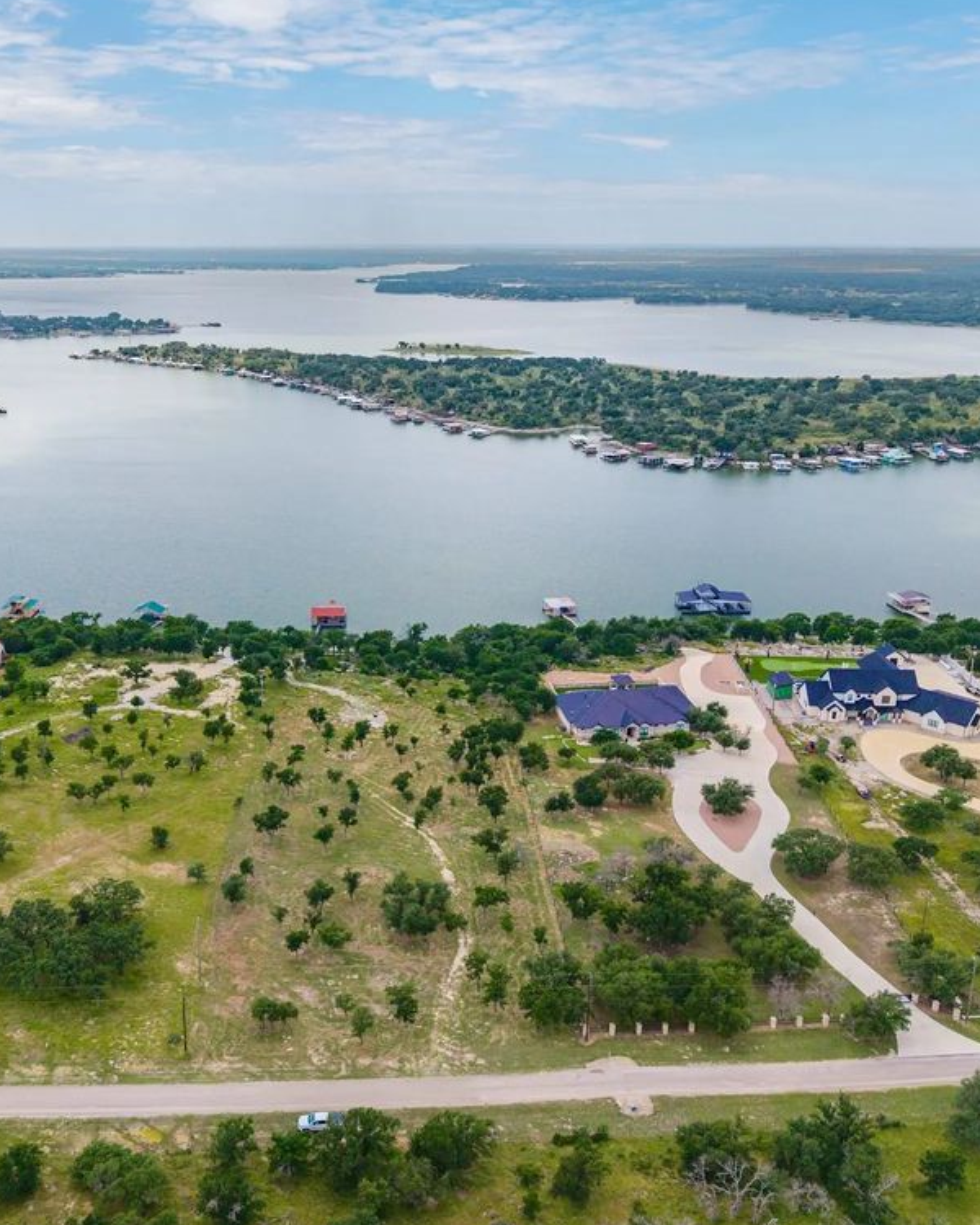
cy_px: 616
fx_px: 1160
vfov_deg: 55.7
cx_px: 412
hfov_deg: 45.6
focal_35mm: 32
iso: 200
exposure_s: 1/3200
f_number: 1.8
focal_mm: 8.67
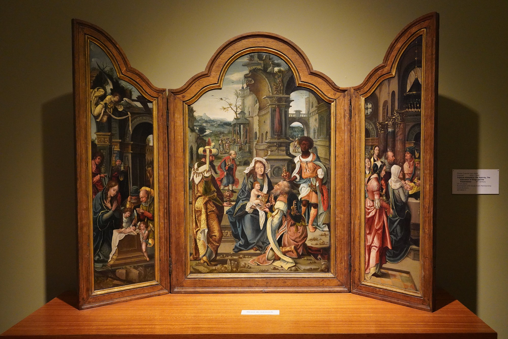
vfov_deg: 37.9
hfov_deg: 54.4
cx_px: 254
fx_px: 494
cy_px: 170
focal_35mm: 35
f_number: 7.1
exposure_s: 1/80
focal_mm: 35
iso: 10000
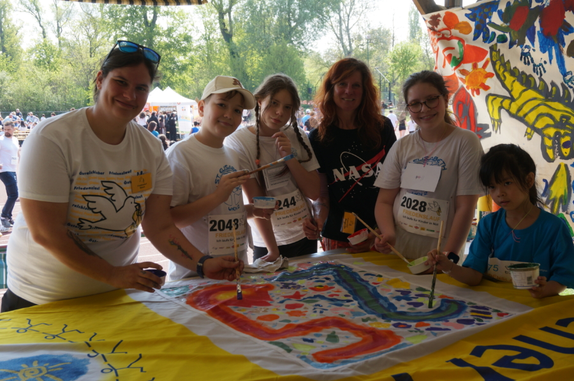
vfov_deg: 31.8
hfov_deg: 46.4
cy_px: 190
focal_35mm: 42
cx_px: 287
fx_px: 669
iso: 125
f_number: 6.3
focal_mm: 28
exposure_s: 1/100
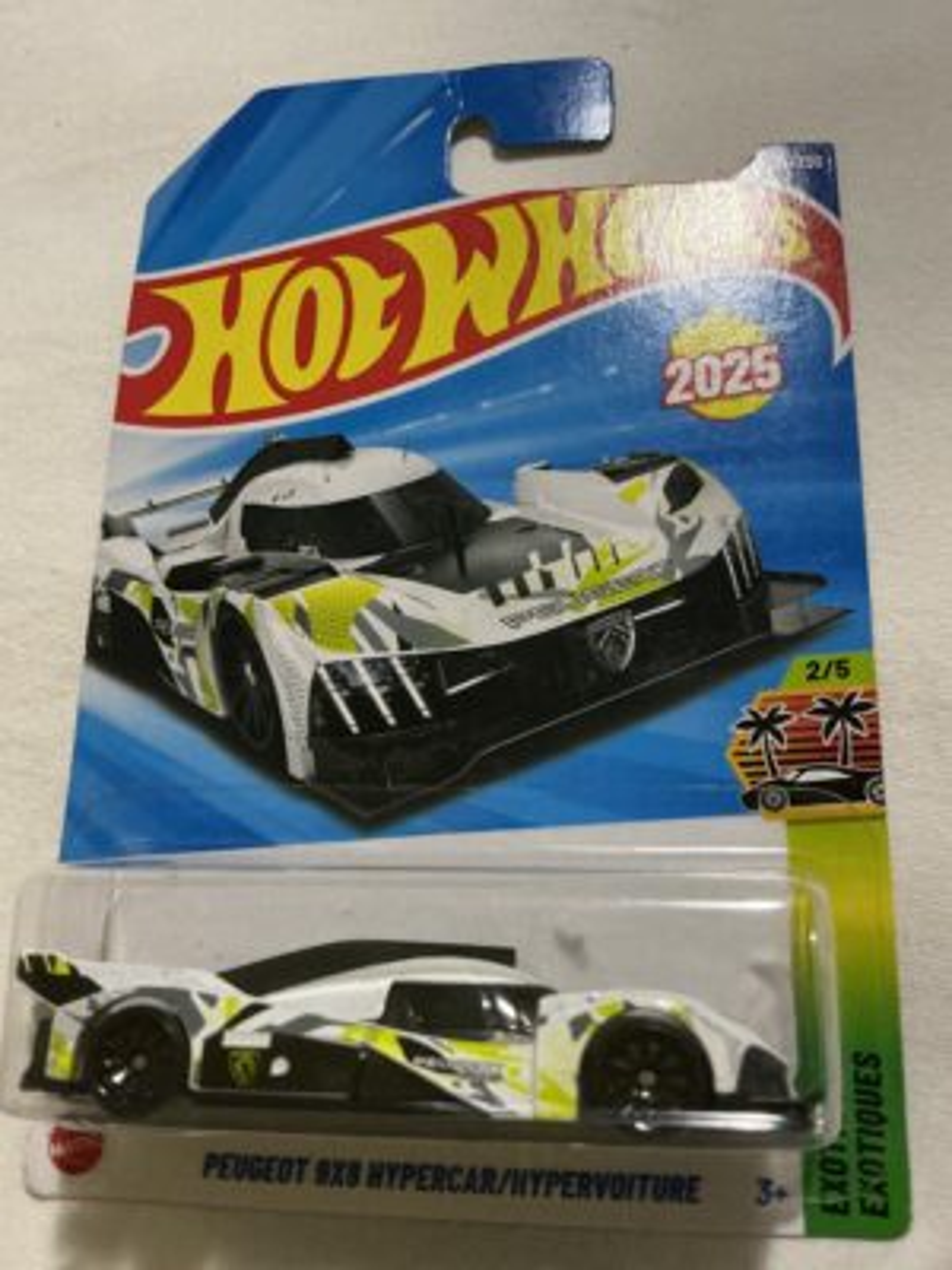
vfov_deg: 61.7
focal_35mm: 29
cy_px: 635
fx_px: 1063
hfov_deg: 48.2
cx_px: 476
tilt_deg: -62.8
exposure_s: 1/30
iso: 320
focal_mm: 3
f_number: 1.8
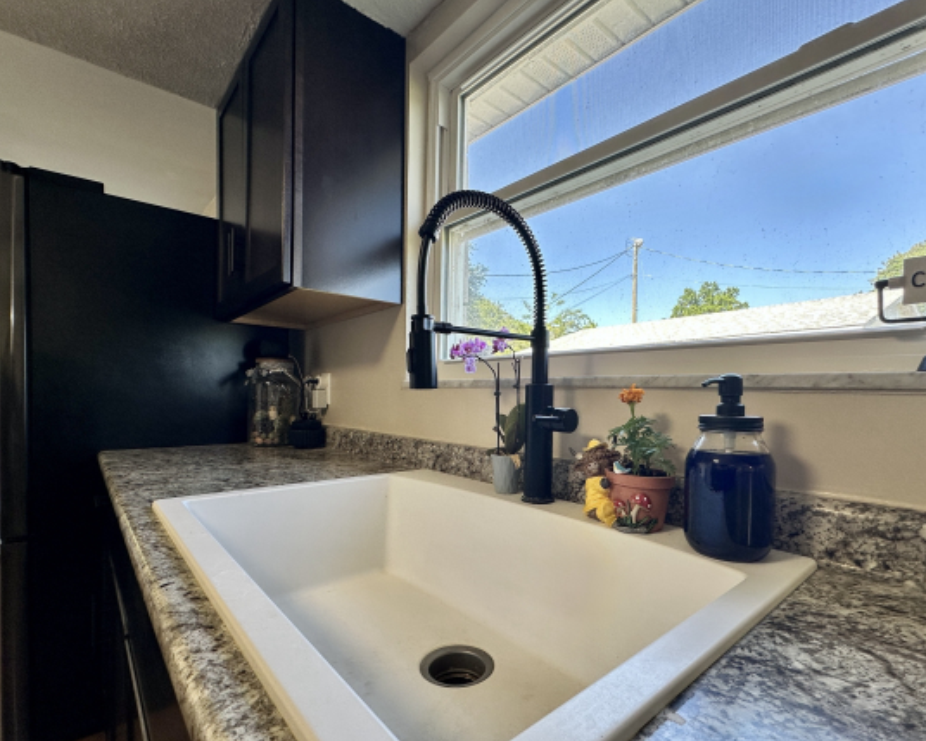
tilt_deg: -0.8
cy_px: 401
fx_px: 466
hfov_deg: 89.4
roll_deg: -1.1
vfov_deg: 76.8
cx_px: 500
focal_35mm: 17
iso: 40
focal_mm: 2.22
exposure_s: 1/139
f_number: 2.2
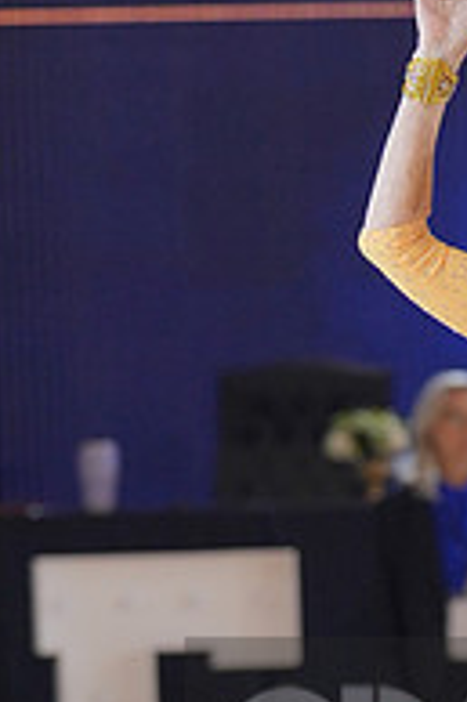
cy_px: 760
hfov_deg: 3.8
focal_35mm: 359
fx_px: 6997
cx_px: 686
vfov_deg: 5.7
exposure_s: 1/500
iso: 800
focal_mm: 80
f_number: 2
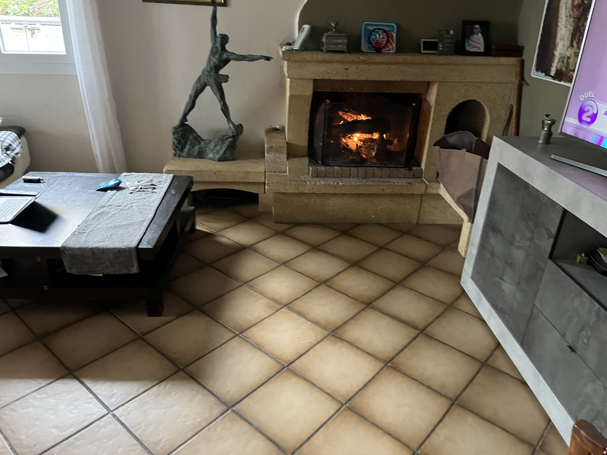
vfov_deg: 53.1
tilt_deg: -26.9
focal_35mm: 26
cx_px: 304
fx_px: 456
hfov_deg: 67.3
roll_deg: -2.6
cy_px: 228
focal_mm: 5.1
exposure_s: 1/35
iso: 640
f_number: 1.6
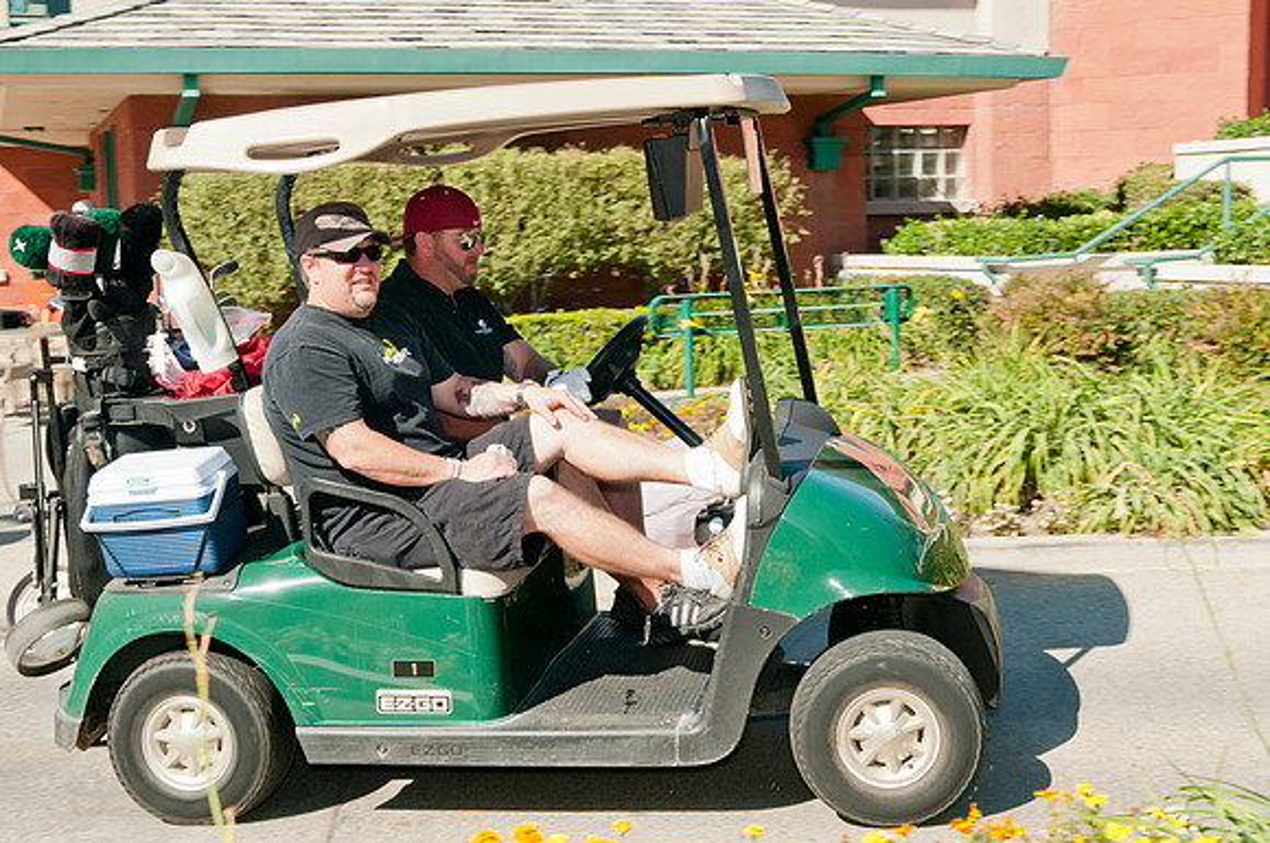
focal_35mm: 52
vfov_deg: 25.7
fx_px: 1849
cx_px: 635
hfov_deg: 37.9
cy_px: 422
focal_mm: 35
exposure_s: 1/200
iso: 400
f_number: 9
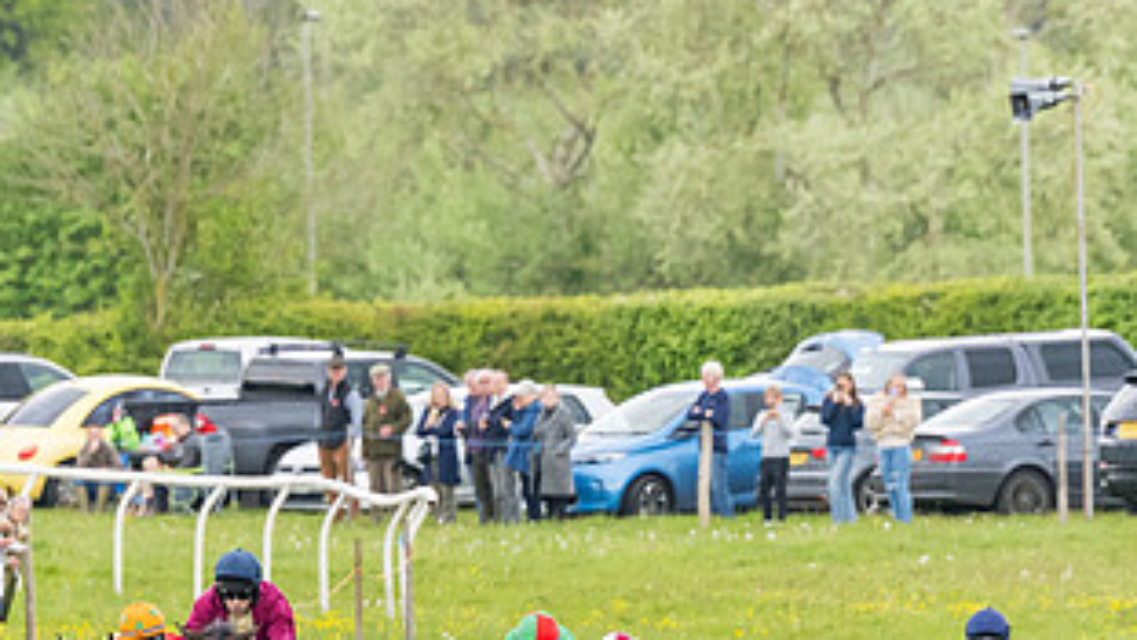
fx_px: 20684
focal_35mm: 686
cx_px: 223
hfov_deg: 3.1
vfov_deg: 1.8
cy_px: 715
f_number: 4
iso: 1000
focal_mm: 175
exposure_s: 1/1250
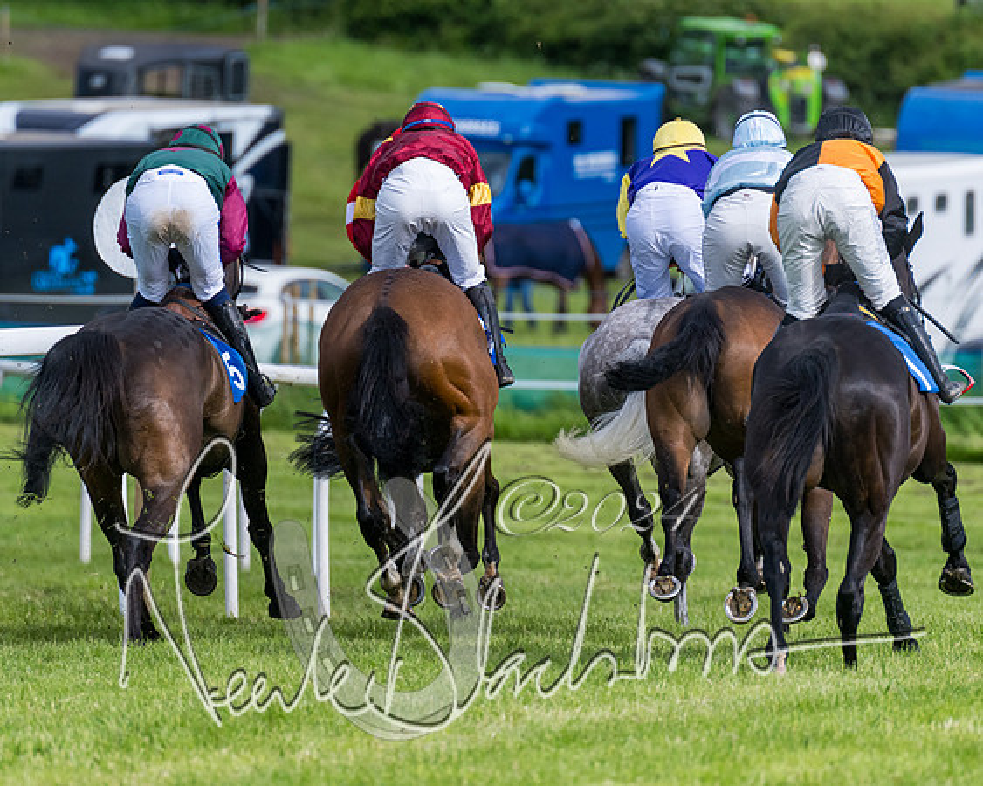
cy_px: 393
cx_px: 435
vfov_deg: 3.3
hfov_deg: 4.1
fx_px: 13762
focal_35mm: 473
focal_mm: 280
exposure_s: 1/4000
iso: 400
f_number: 4
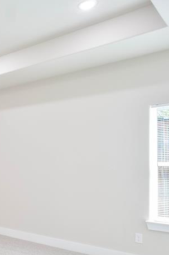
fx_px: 262
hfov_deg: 28.9
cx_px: -52
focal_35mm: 37
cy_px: 164
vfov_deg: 51.1
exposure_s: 1/5
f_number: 8
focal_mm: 11
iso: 400
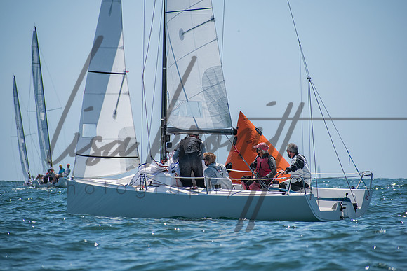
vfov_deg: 4.6
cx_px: 210
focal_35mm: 302
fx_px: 3412
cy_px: 135
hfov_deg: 6.8
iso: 200
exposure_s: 1/1250
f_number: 6.3
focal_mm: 190
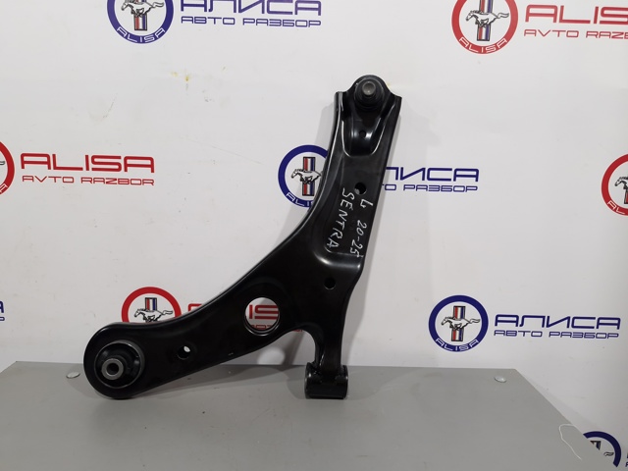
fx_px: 417
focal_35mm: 23
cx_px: 314
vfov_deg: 58.9
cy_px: 236
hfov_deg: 73.9
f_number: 1.8
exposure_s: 1/50
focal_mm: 5.54
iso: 160
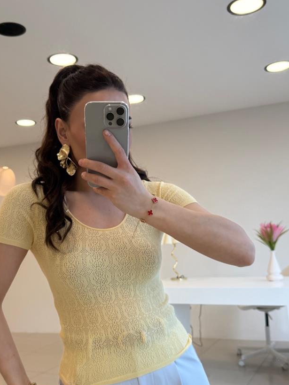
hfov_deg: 36.7
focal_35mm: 39
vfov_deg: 47.3
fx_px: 434
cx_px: 119
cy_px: 245
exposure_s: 1/348
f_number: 1.78
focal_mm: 6.76
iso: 100
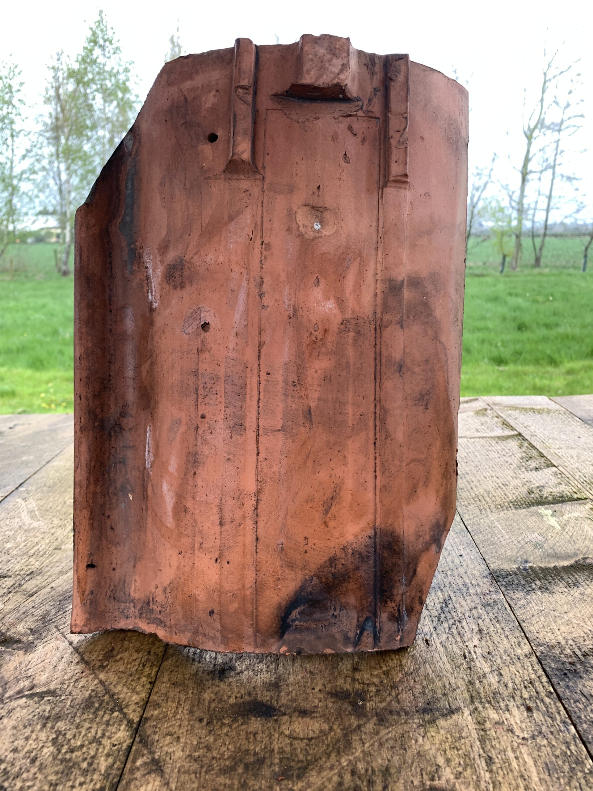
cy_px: 396
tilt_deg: -14.4
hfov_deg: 53.1
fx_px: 594
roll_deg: +0.5
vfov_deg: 67.3
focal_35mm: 26
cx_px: 296
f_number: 1.8
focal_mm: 4.25
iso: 100
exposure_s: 1/101
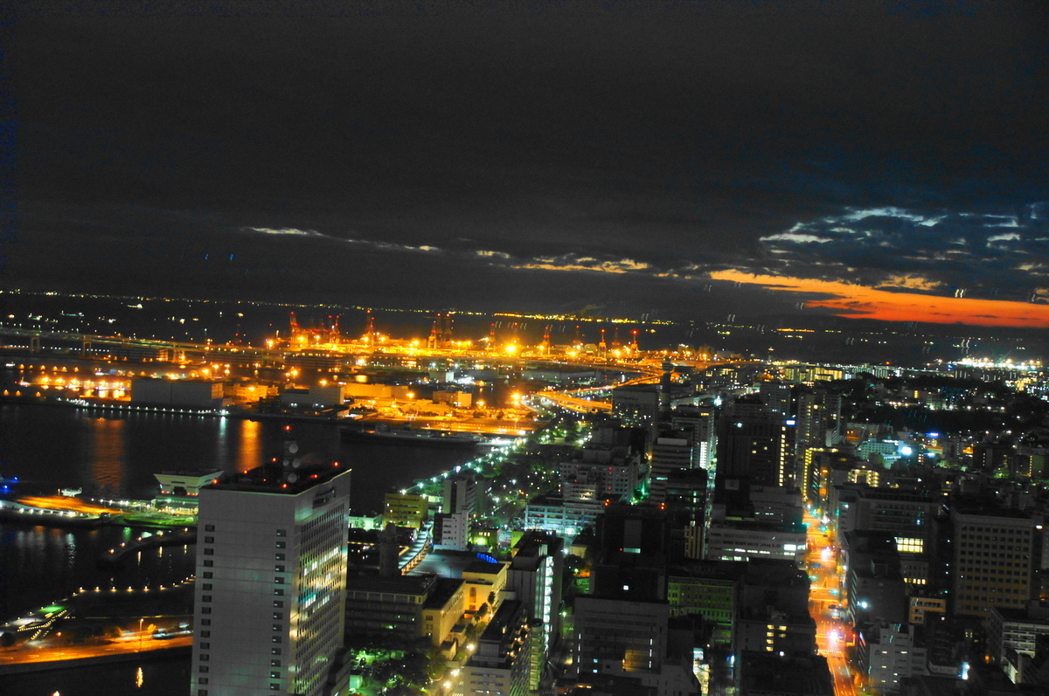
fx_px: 1310
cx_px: 524
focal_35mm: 45
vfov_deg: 29.8
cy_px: 348
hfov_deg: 43.7
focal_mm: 30
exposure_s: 1/10
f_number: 4
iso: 6400
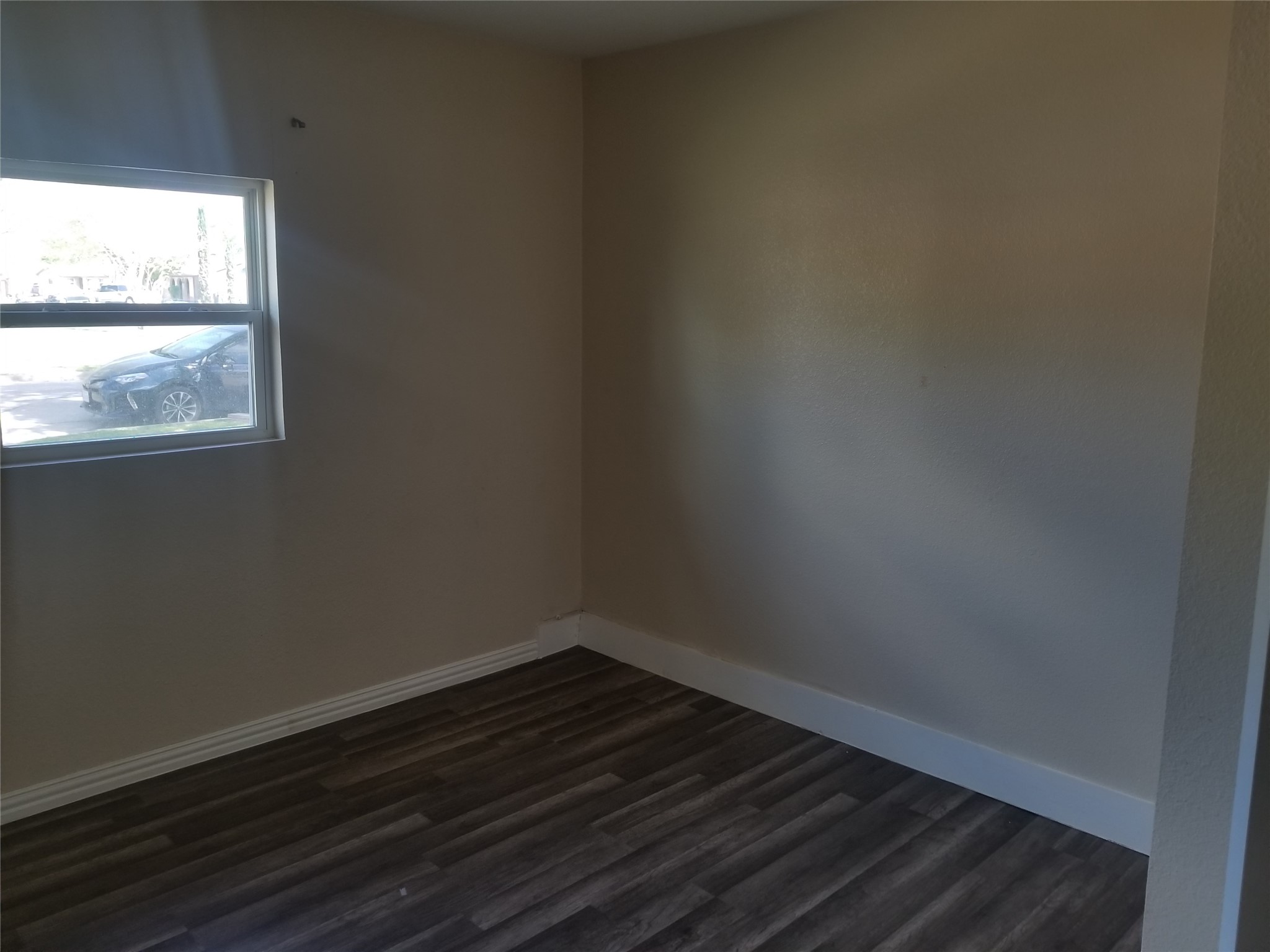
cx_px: 635
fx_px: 954
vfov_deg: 53.1
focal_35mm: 26
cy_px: 476
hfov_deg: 67.3
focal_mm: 4.25
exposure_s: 1/120
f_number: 1.7
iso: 80
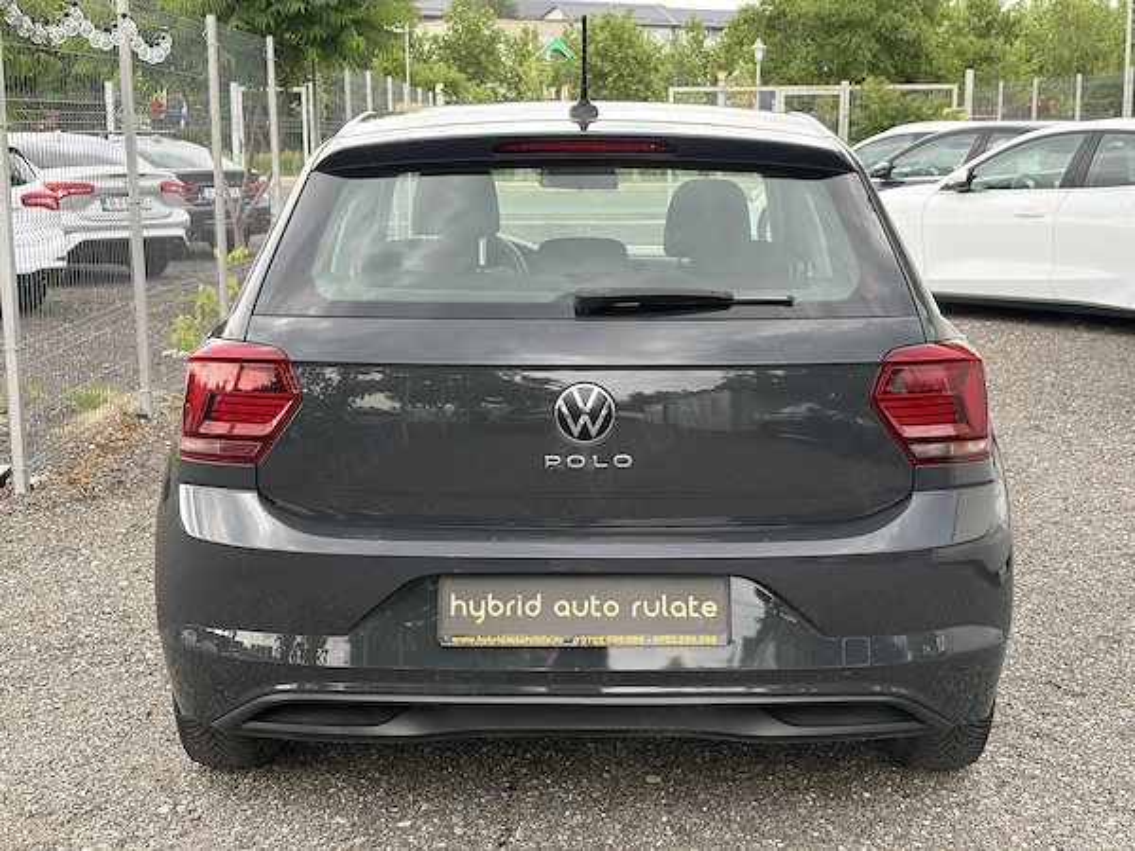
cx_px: 568
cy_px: 426
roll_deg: +0.6
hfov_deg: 36.8
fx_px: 1705
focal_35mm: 52
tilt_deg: -10.6
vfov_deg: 28.0
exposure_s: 1/350
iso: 40
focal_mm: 5.96
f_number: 1.6
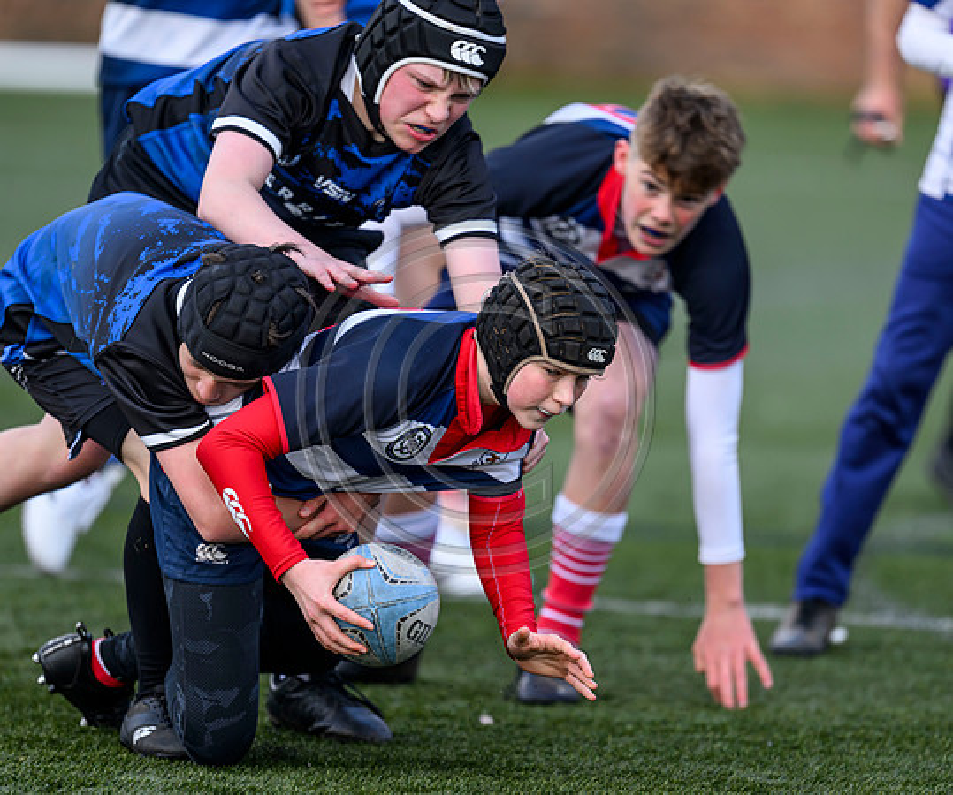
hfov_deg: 4.1
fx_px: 13263
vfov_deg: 3.4
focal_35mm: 462
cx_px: 597
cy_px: 398
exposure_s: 1/2000
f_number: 2.8
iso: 500
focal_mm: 400
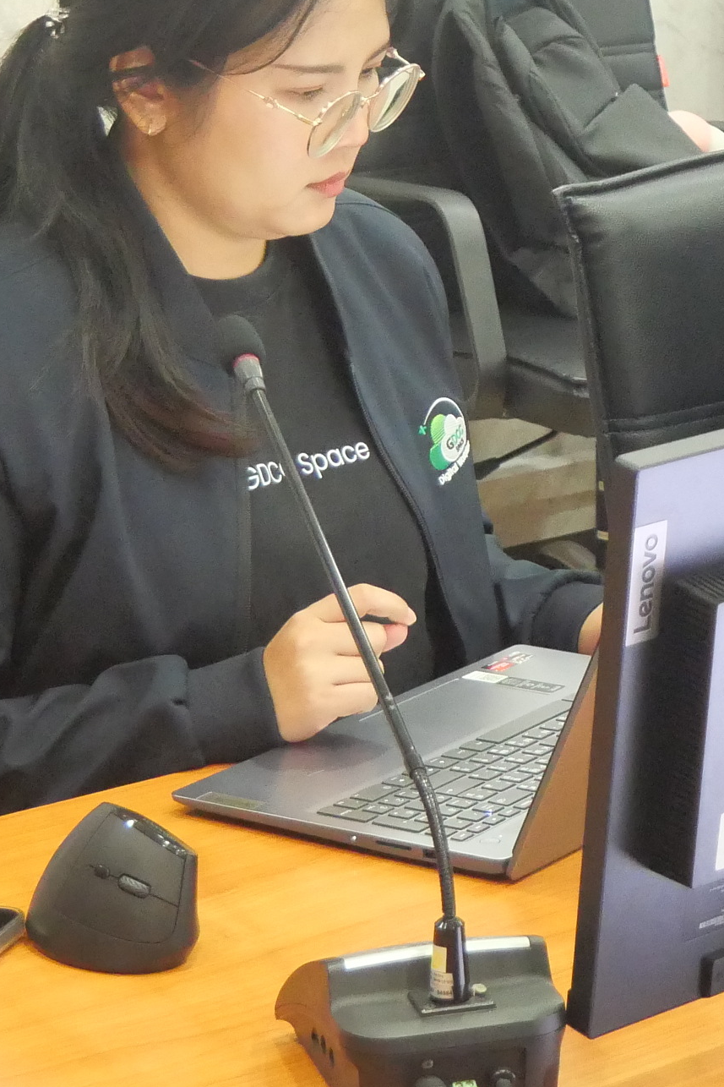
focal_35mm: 130
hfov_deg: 10.2
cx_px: 1070
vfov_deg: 15.6
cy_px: 163
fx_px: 3922
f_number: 4.2
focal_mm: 22
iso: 3200
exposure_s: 1/30
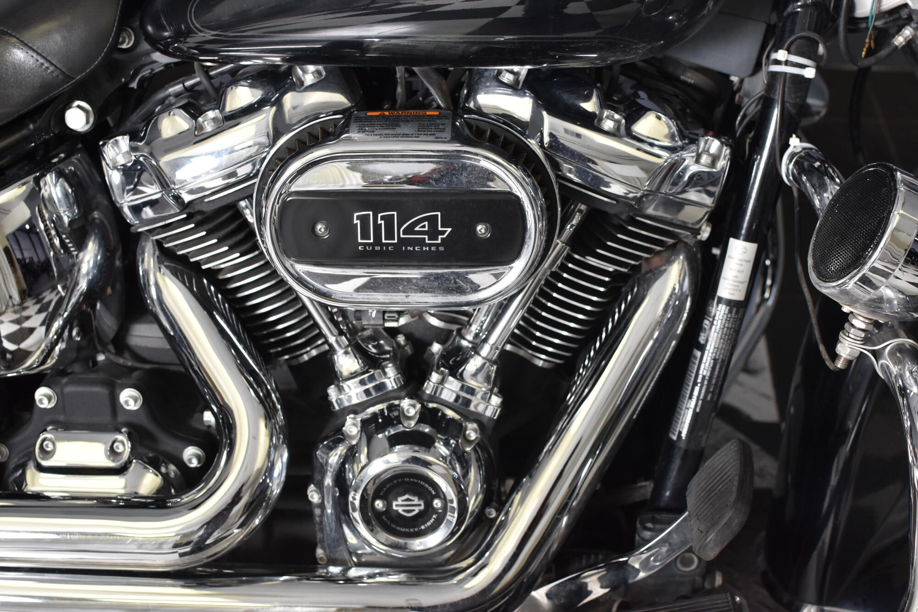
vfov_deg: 25.7
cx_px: 459
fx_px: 1339
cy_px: 306
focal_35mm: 52
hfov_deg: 37.9
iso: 800
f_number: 4.5
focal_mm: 35
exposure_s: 1/160
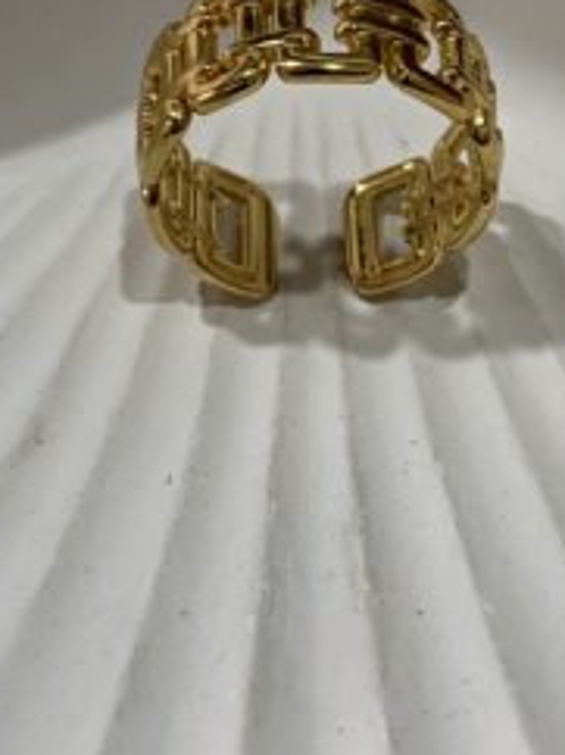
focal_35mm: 86
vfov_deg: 22.7
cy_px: 265
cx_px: 346
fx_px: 1875
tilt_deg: -51.1
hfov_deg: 17.1
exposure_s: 1/100
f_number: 1.8
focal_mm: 4.25
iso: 80
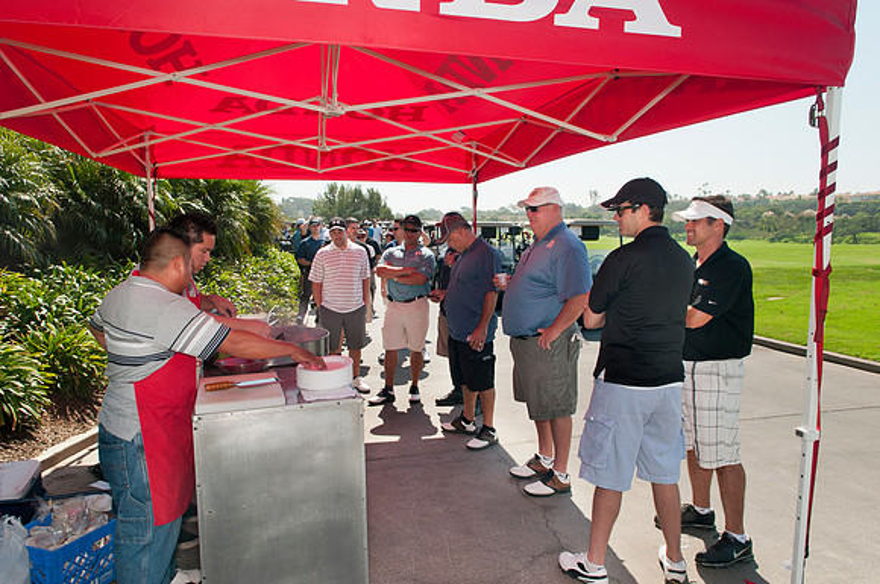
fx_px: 622
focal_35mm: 26
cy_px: 292
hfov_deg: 70.5
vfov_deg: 50.3
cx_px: 440
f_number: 6.3
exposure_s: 1/160
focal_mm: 17
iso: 200
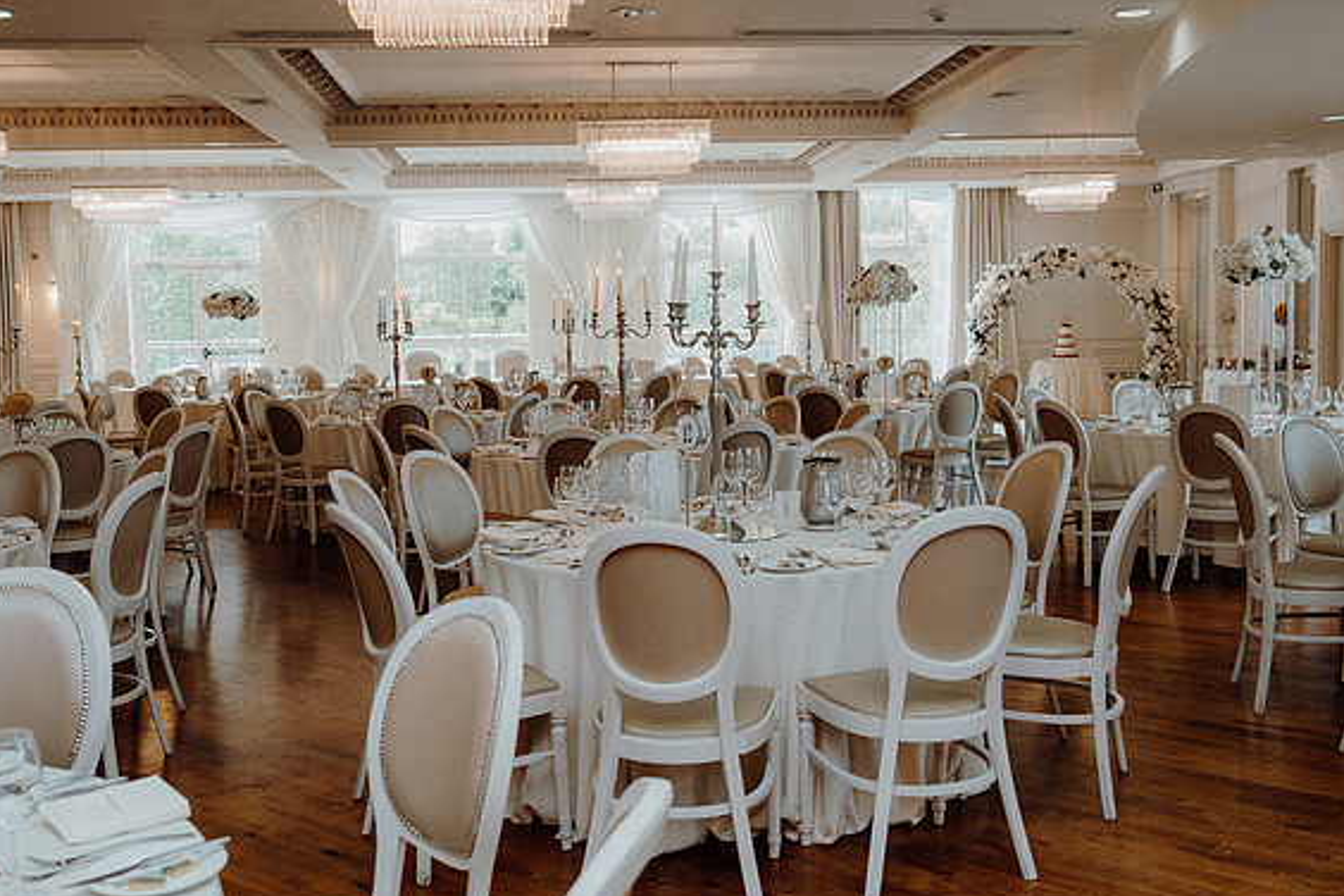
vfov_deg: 35.9
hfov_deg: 51.9
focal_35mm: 37
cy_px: 456
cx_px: 667
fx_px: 1381
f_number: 3.5
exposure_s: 1/160
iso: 640
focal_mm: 24
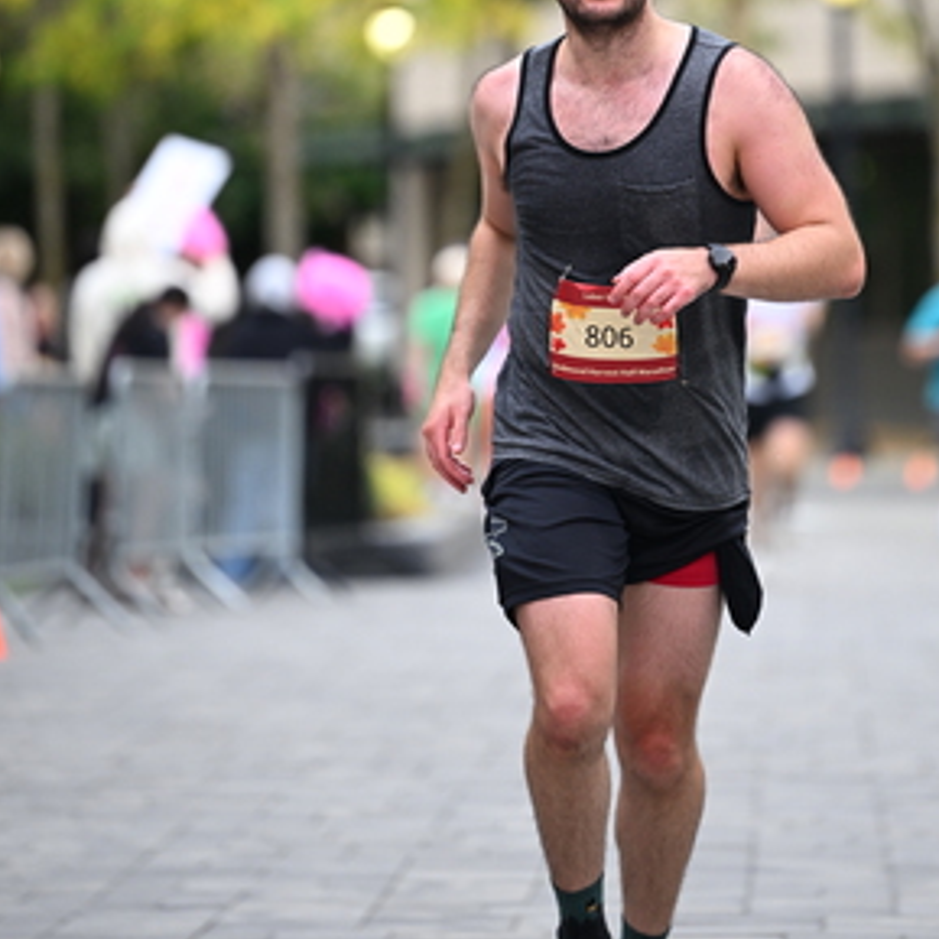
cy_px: 208
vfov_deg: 6.2
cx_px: 577
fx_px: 8685
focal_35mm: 283
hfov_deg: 6.2
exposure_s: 1/1600
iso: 1000
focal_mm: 175
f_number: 2.8
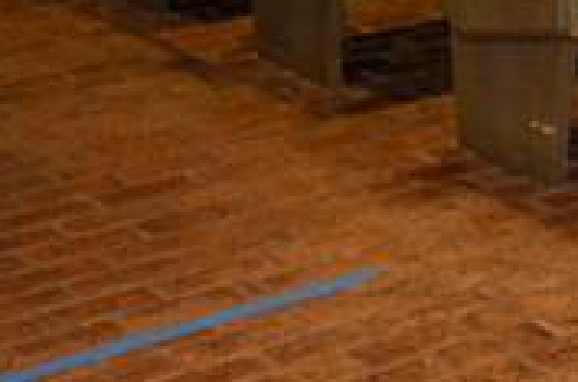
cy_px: 39
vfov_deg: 9.8
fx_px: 2210
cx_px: 813
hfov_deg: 14.1
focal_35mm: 138
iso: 1600
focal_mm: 42
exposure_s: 1/200
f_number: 5.6
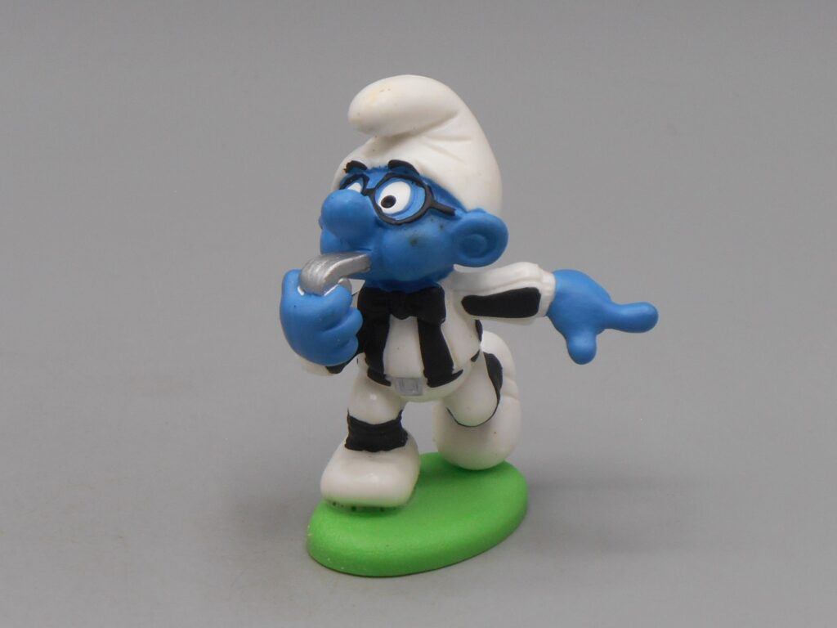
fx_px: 2539
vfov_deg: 14.1
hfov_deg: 18.7
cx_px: 418
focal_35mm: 105
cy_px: 314
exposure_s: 1/80
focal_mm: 18.8
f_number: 5.1
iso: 80
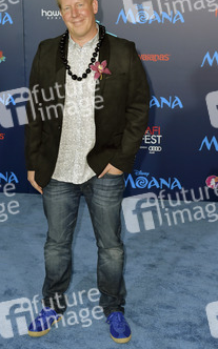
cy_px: 156
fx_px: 562
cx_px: 81
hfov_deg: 21.9
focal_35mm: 59
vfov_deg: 34.5
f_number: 4.5
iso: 400
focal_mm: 48
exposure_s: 1/320
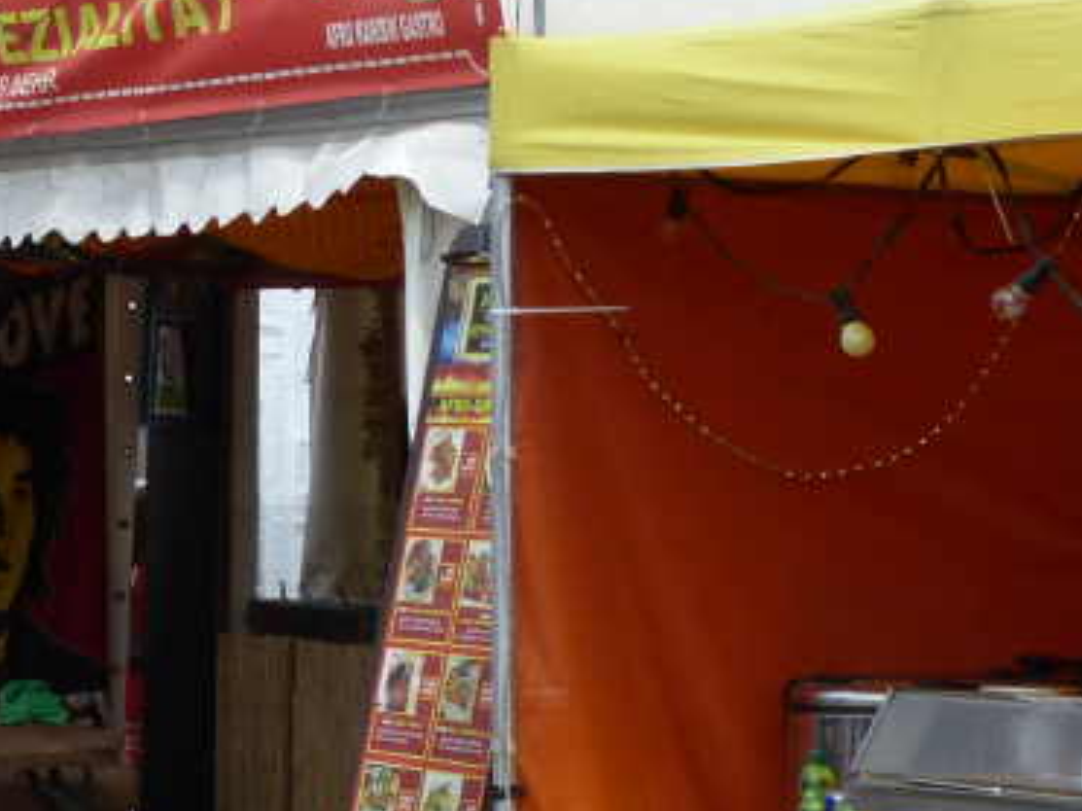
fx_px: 4125
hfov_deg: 14.3
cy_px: 420
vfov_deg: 11.2
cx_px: -330
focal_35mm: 132
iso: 100
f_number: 4
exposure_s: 1/1000
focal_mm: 8.7
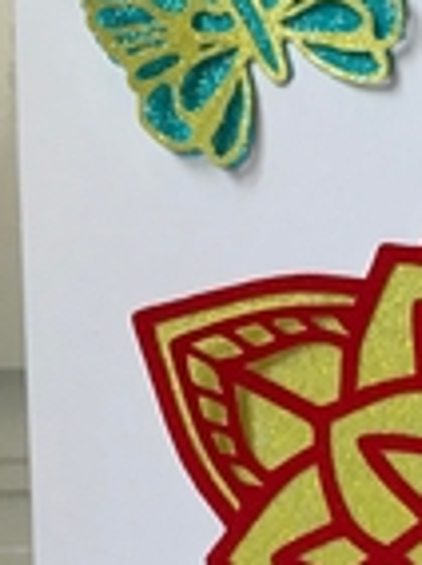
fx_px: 1451
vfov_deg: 21.7
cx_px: 551
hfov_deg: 15.7
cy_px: 473
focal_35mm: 89
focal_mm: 3.99
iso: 32
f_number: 1.8
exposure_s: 1/33
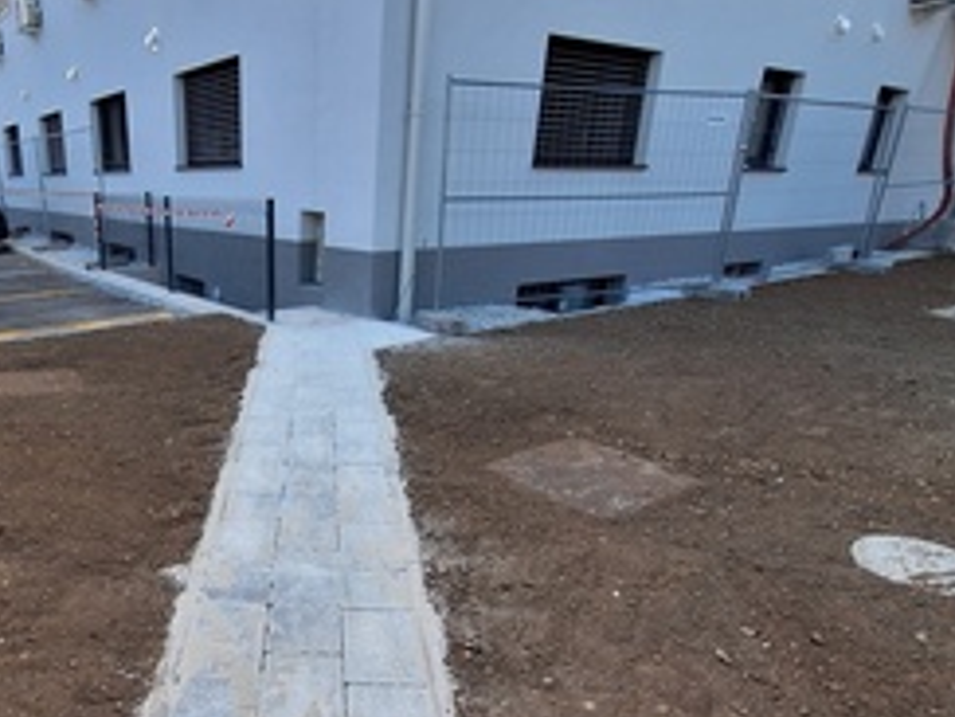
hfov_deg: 68.6
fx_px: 662
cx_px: 286
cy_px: 466
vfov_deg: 55.8
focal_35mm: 24
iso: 40
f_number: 2.2
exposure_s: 1/497
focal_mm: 1.74
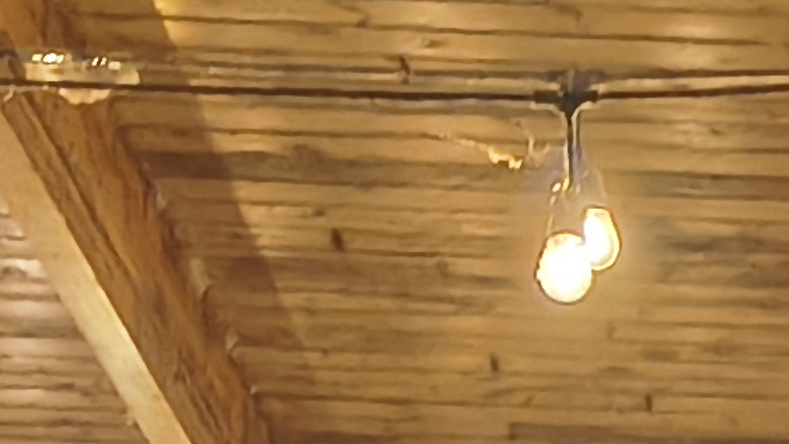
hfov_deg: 10.6
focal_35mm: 198
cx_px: 1019
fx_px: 4143
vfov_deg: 5.6
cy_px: 1493
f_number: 1.7
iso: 3377
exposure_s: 1/24
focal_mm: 4.68
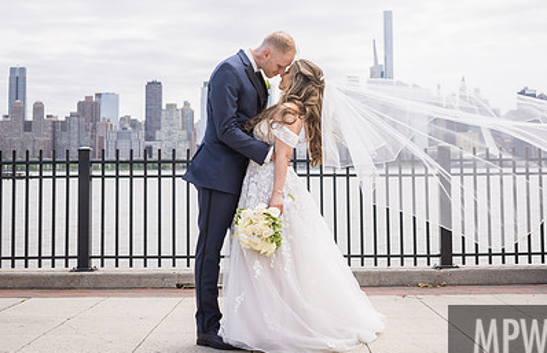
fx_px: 843
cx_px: 299
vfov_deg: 23.5
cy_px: 103
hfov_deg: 35.9
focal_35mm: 56
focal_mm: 35
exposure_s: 1/1250
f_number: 2.8
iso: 100
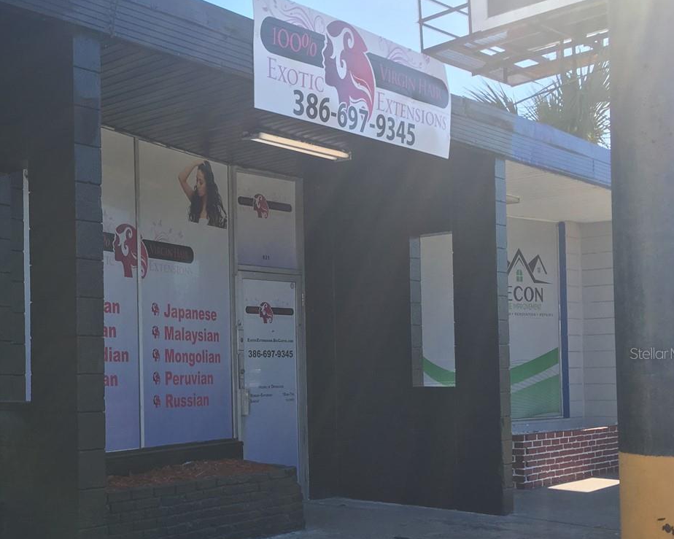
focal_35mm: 49
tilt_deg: +3.1
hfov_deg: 36.5
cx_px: 115
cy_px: 353
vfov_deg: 30.6
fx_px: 977
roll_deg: +0.8
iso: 25
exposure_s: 1/513
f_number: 2.2
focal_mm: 4.15
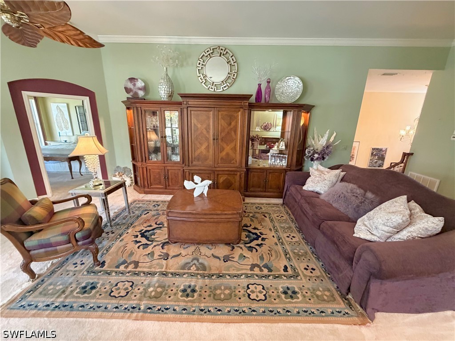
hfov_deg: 102.1
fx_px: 184
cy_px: 170
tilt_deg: -15.3
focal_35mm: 14
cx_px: 228
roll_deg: -0.5
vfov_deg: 85.7
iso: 500
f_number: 2.2
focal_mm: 2.22
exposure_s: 1/60
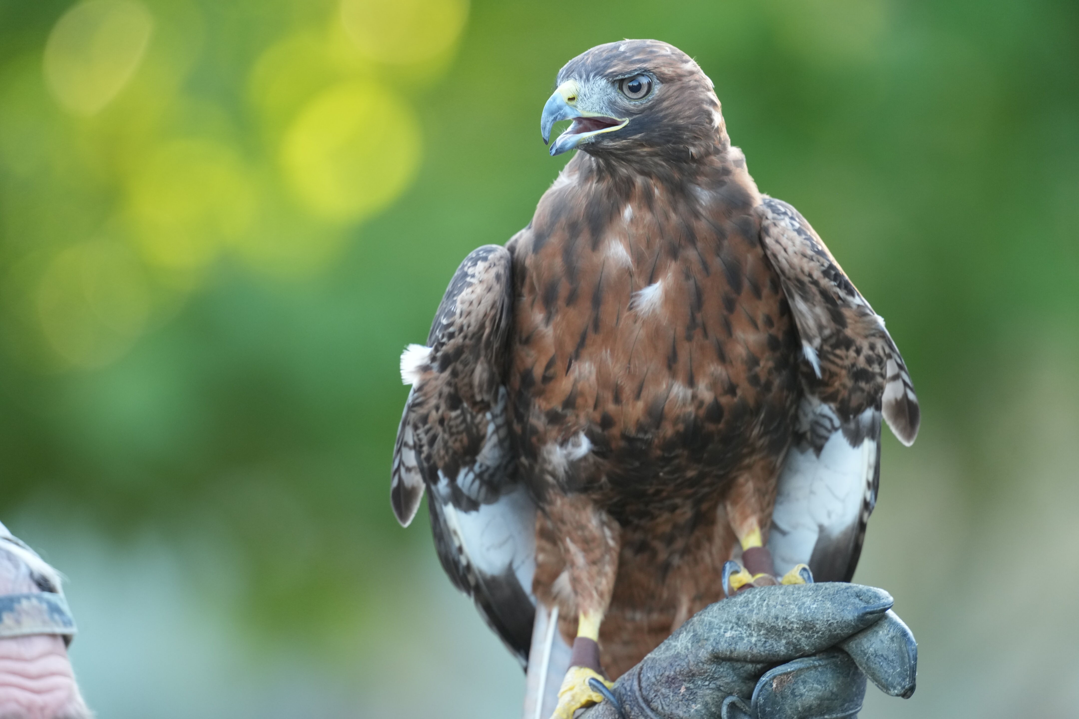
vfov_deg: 2.3
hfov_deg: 3.4
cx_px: 540
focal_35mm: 600
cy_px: 360
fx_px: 17982
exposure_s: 1/160
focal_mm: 600
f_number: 5.6
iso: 2000
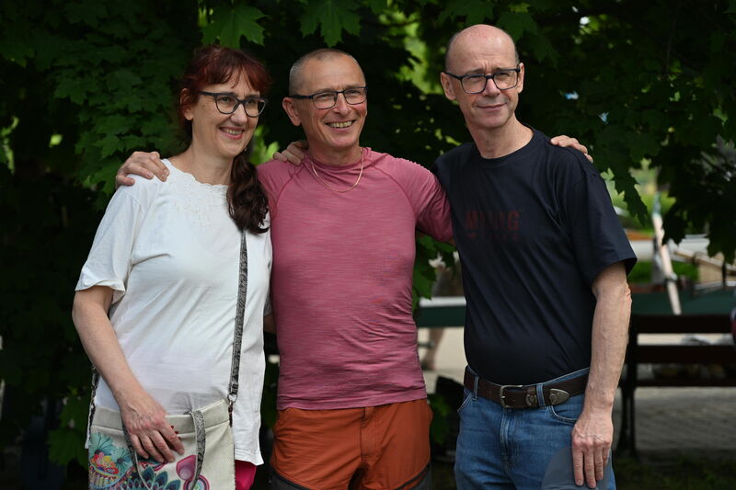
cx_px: 368
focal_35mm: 88
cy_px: 245
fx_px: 1799
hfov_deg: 23.1
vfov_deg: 15.5
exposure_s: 1/640
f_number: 4
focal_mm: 88
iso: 100
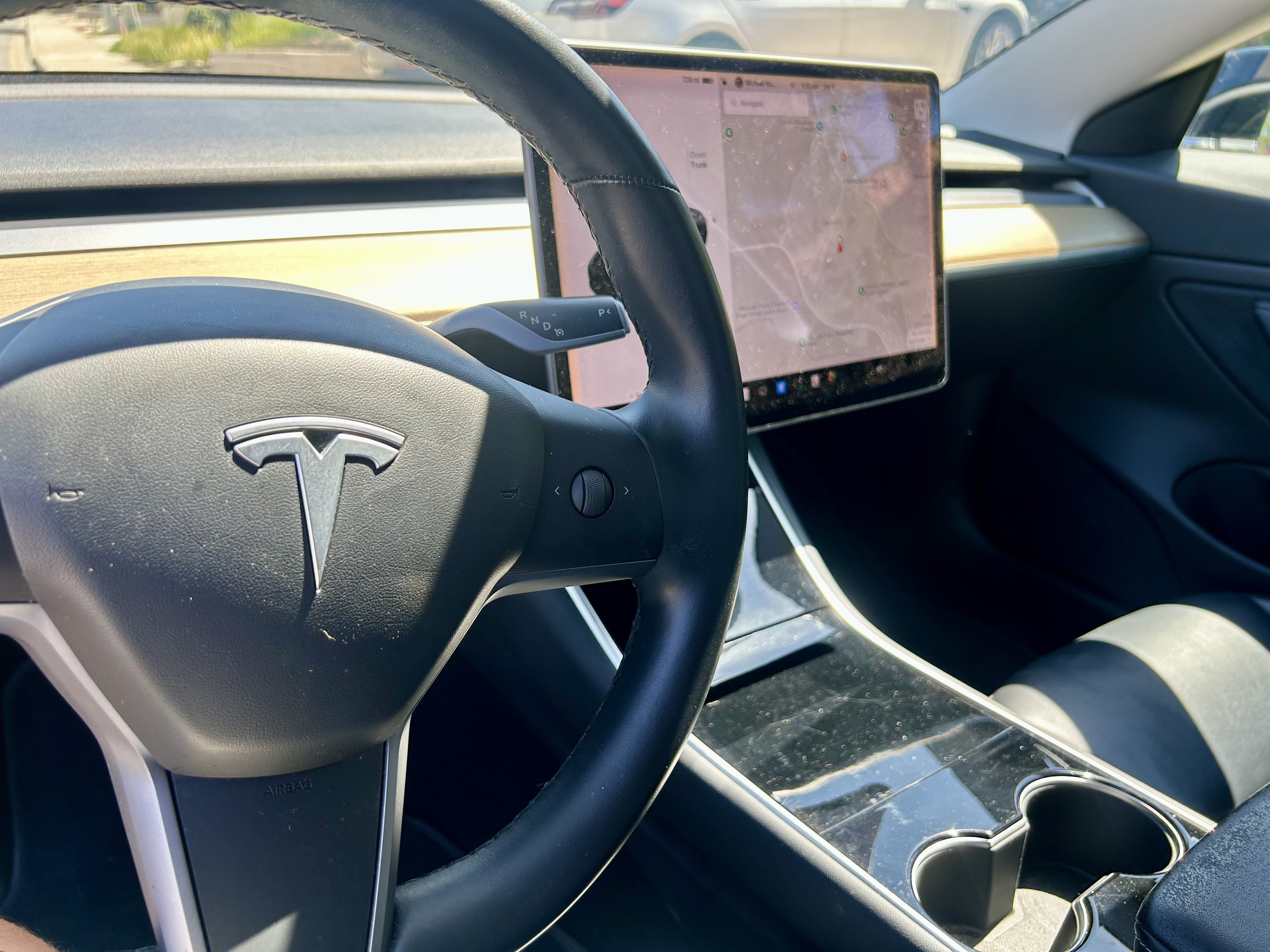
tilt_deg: -22.9
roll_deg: -0.5
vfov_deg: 53.1
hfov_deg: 67.3
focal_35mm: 26
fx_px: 954
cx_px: 635
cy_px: 476
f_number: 1.5
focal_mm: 5.7
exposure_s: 1/374
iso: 50
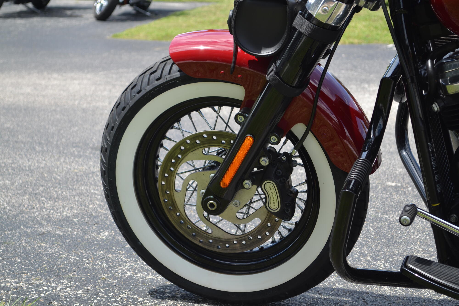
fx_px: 1052
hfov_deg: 24.6
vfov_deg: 16.6
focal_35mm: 82
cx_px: 230
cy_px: 153
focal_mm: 55
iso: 100
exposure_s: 1/160
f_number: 6.3
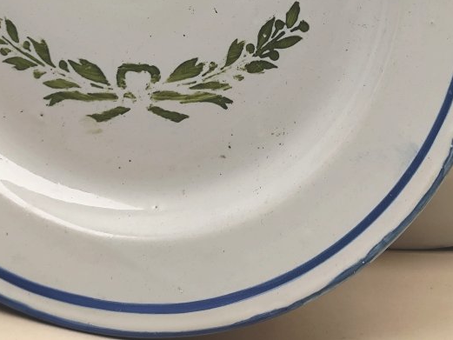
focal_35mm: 106
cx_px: 280
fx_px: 1387
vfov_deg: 13.6
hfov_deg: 18.5
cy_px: -50
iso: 200
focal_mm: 6.14
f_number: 1.65
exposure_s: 1/100
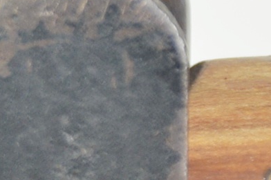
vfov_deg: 1.5
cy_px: 179
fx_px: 6735
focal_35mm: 896
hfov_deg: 2.3
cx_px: -380
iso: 400
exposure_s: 1/80
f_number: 5.6
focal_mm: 95
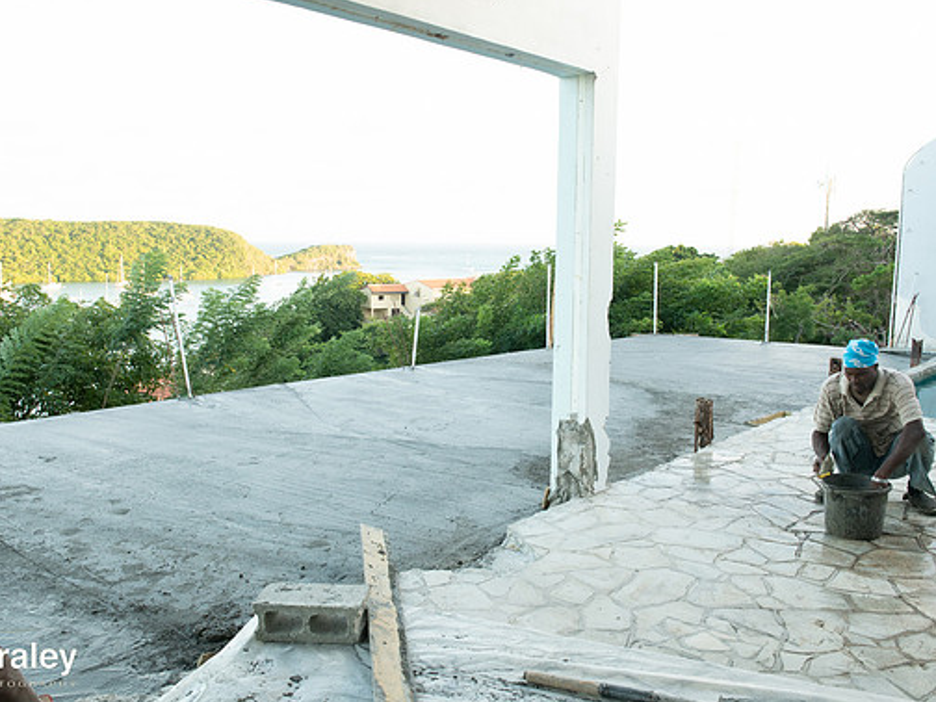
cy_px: 352
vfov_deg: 45.4
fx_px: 838
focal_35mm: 31
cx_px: 449
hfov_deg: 58.3
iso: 500
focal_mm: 28
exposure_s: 1/60
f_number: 13
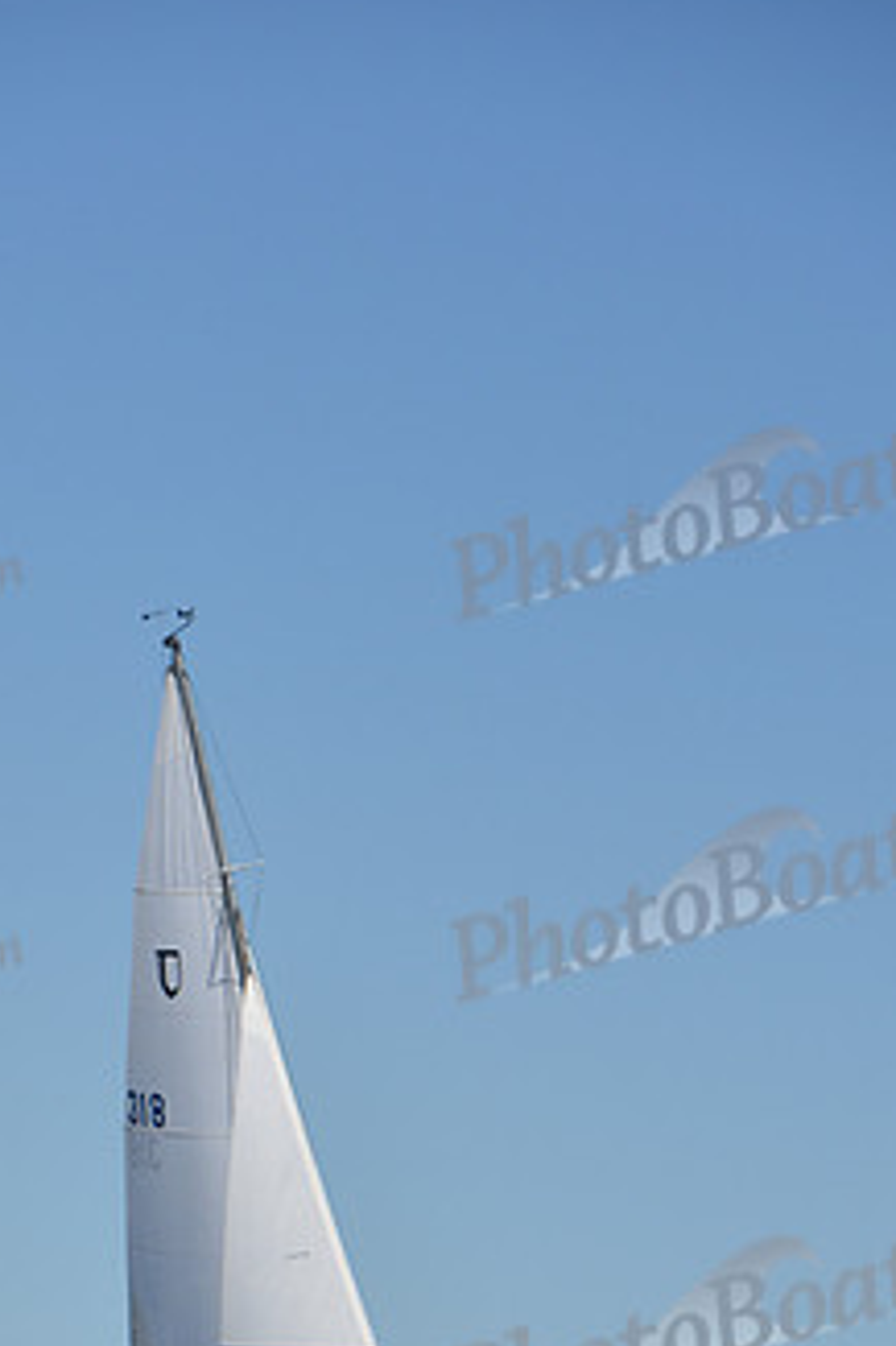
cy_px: 1168
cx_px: 237
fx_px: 10314
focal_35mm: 276
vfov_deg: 7.4
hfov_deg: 5.0
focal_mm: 155
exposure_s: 1/800
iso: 200
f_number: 7.1
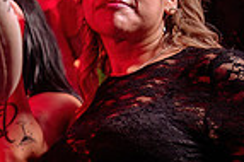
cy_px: 13
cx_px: -208
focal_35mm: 107
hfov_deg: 15.9
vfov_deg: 12.7
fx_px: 724
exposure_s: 1/40
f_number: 3.2
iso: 800
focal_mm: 24
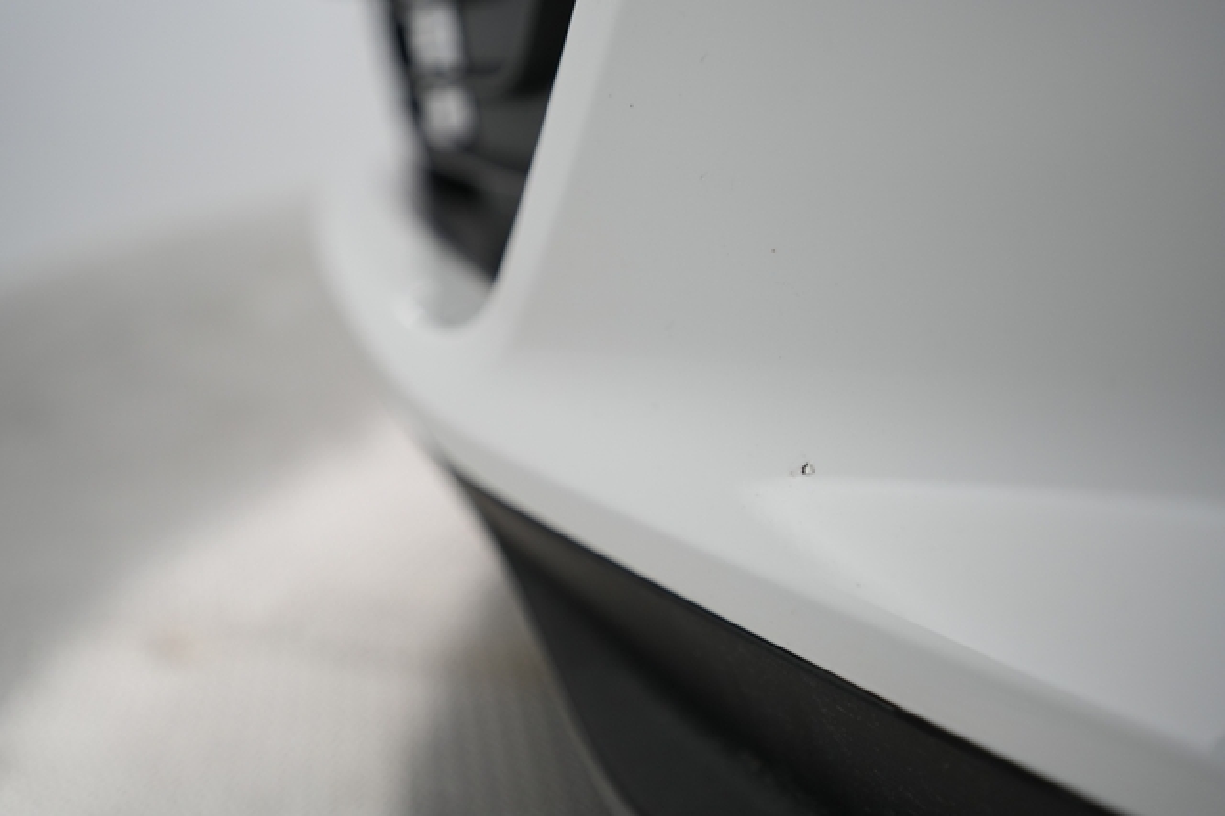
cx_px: 612
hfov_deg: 65.5
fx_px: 952
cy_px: 408
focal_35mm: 28
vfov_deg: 46.4
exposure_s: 1/100
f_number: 2.8
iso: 640
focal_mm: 28
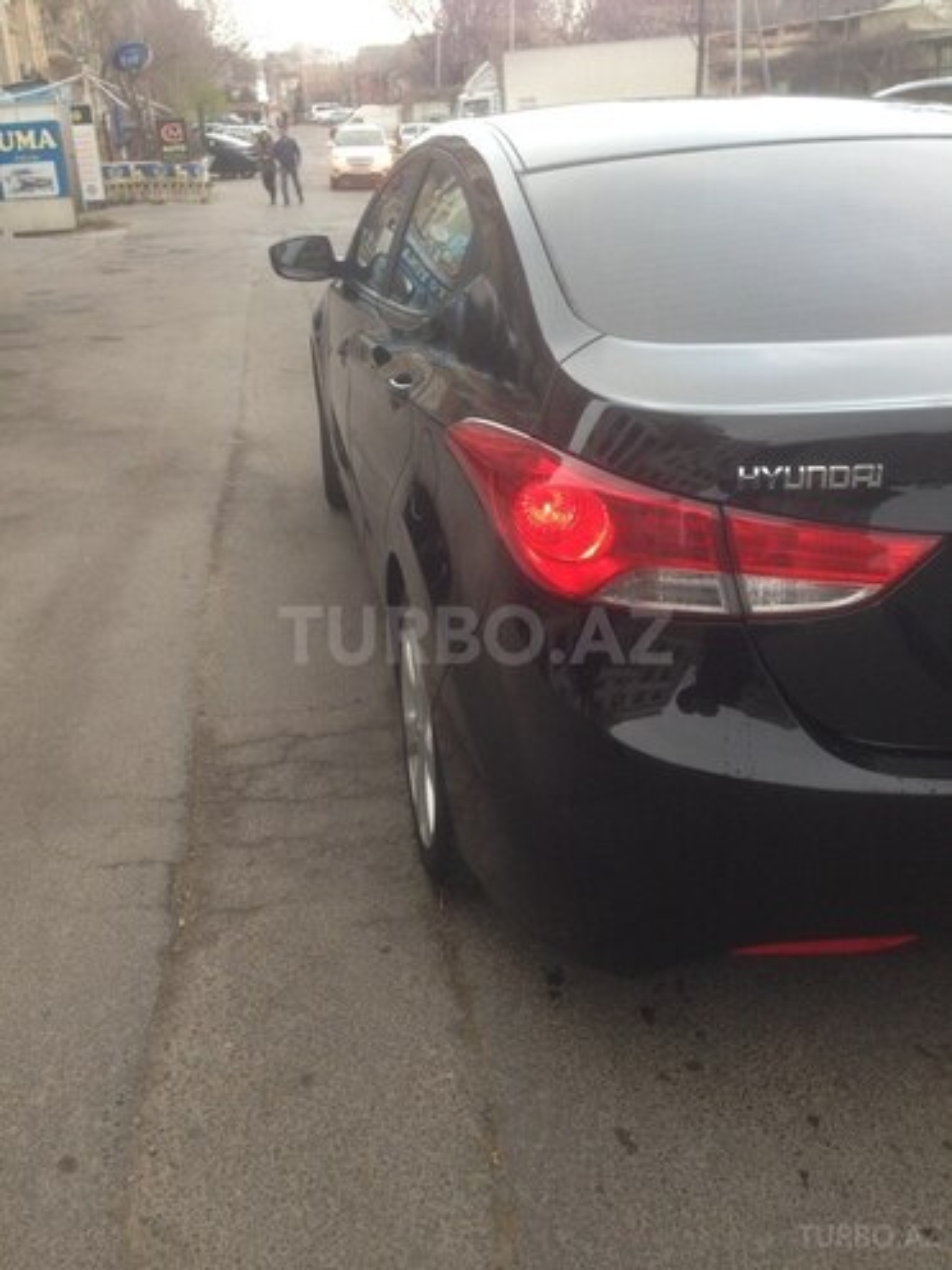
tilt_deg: -19.6
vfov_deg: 55.4
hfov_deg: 42.9
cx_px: 476
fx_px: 1210
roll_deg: +2.3
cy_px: 635
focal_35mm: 33
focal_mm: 4.12
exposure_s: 1/60
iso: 64
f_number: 2.4
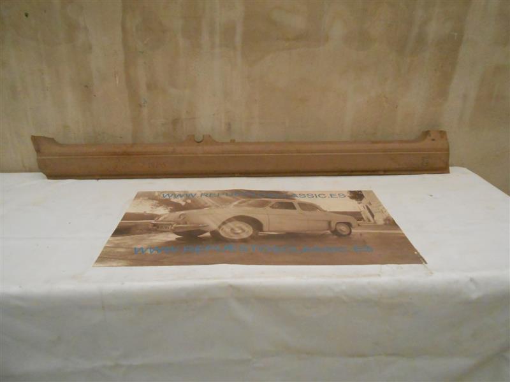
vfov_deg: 53.1
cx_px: 255
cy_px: 191
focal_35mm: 26
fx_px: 383
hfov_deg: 67.3
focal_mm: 4.6
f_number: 3.5
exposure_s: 1/125
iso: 800
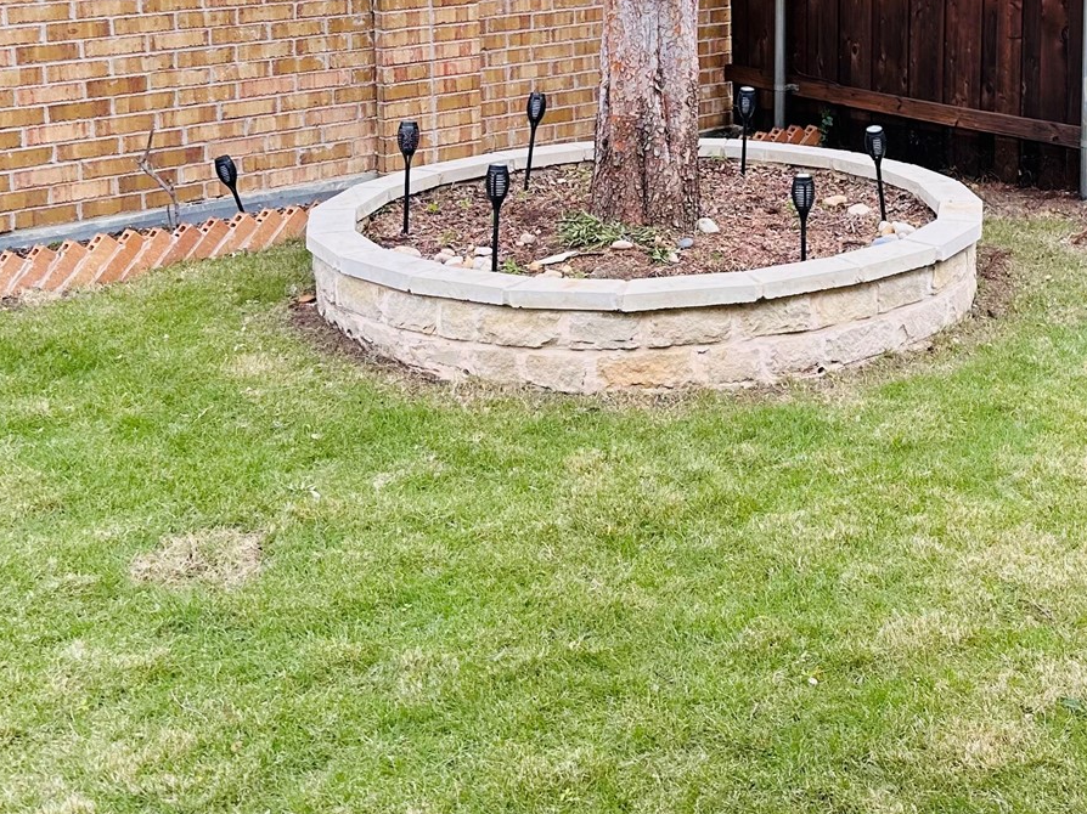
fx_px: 1727
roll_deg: +0.4
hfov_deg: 34.4
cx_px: 772
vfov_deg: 25.1
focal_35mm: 55
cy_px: -19
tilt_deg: -5.0
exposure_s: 1/642
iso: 80
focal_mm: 6.86
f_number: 1.78
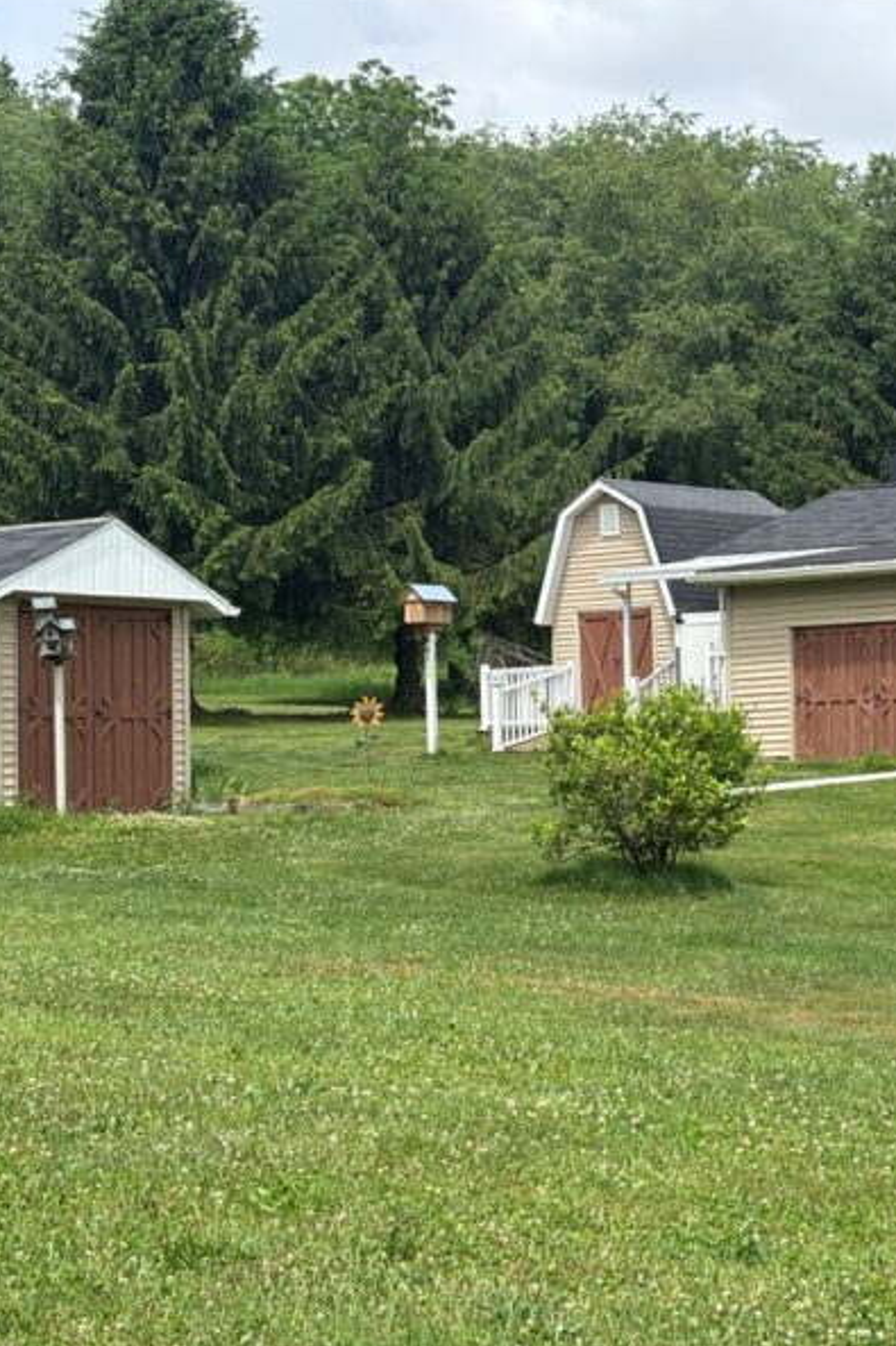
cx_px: 749
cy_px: 670
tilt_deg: +2.9
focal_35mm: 73
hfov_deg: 18.4
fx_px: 2727
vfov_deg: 27.7
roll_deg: +1.0
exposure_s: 1/1667
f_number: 1.6
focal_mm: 5.96
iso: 32
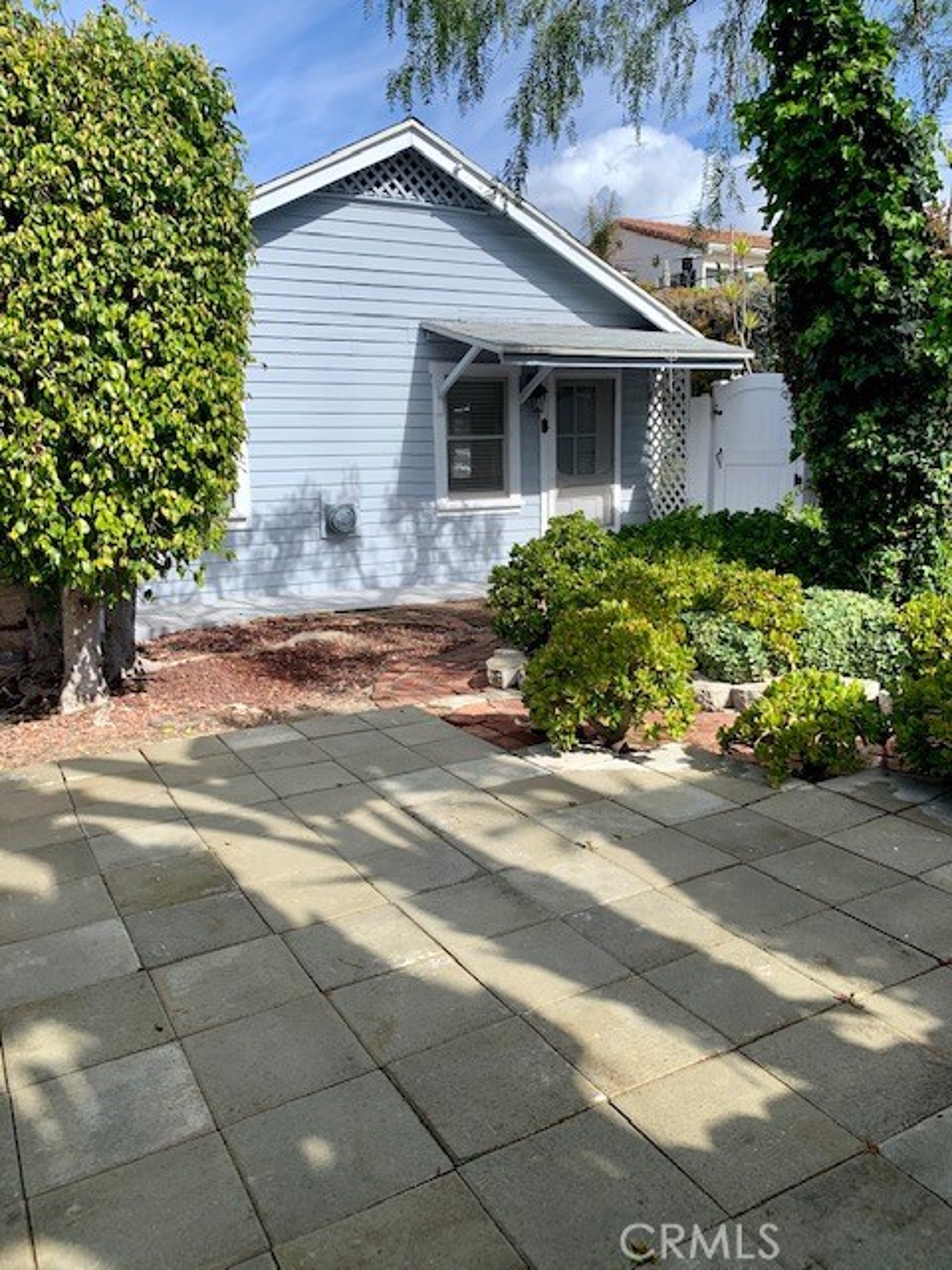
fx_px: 953
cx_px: 476
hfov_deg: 53.1
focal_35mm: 26
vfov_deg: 67.3
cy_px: 635
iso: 25
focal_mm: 4.25
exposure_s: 1/1880
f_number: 1.8
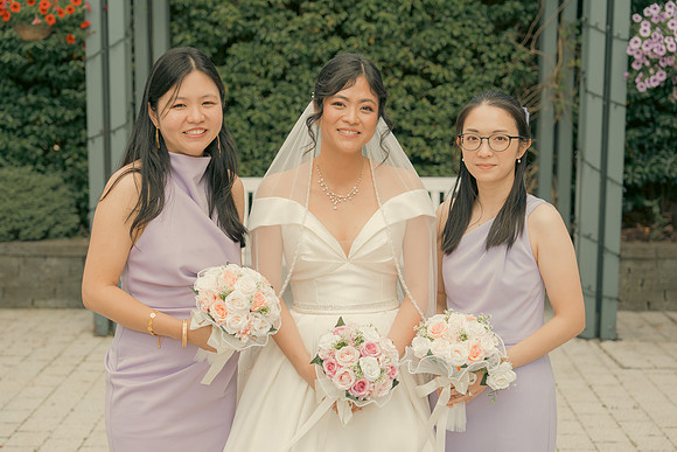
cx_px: 338
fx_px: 1091
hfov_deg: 34.5
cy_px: 226
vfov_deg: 23.4
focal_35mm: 58
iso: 125
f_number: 3.5
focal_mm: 58
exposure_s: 1/250
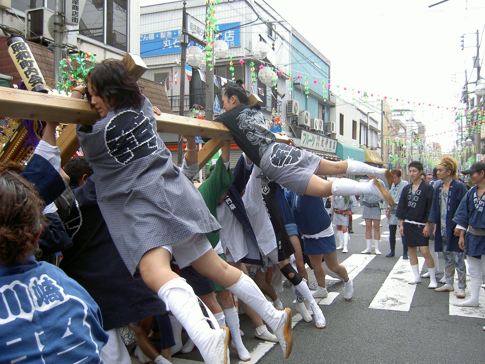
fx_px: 476
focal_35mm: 34
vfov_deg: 41.8
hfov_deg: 54.0
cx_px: 242
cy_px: 182
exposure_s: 1/200
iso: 50
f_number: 2.8
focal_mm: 5.6
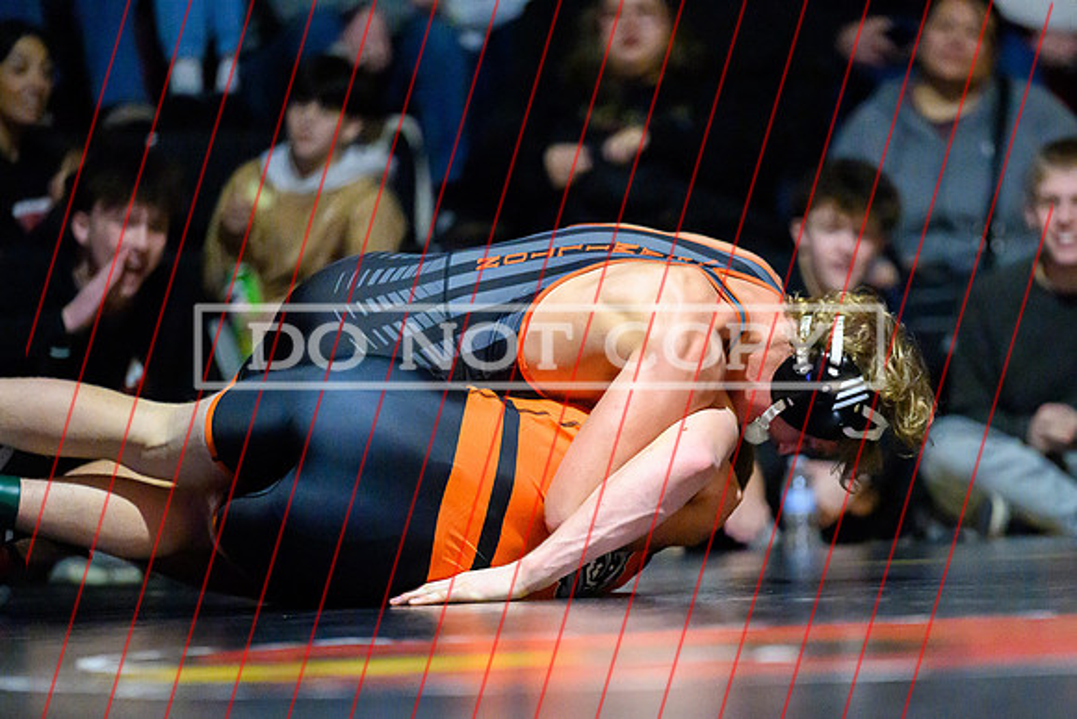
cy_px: 464
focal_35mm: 261
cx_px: 696
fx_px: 7804
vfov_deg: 5.3
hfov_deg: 7.9
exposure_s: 1/640
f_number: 2.8
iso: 16000
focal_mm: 200
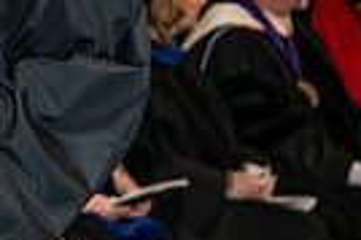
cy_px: -82
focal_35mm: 286
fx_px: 2864
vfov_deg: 4.8
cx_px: -339
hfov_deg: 7.0
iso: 2000
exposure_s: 1/200
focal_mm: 66
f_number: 5
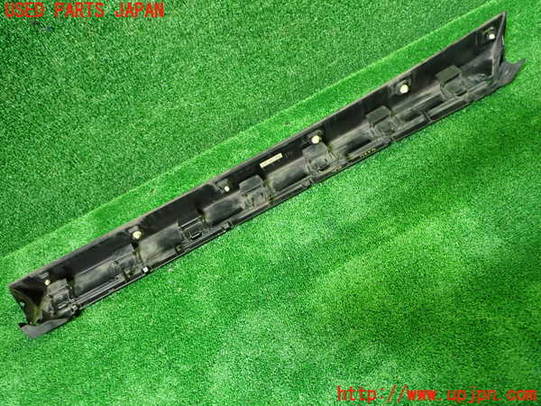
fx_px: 469
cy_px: 203
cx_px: 270
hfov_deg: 60.0
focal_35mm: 30
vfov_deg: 46.8
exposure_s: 1/30
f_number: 2.3
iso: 500
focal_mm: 5.4
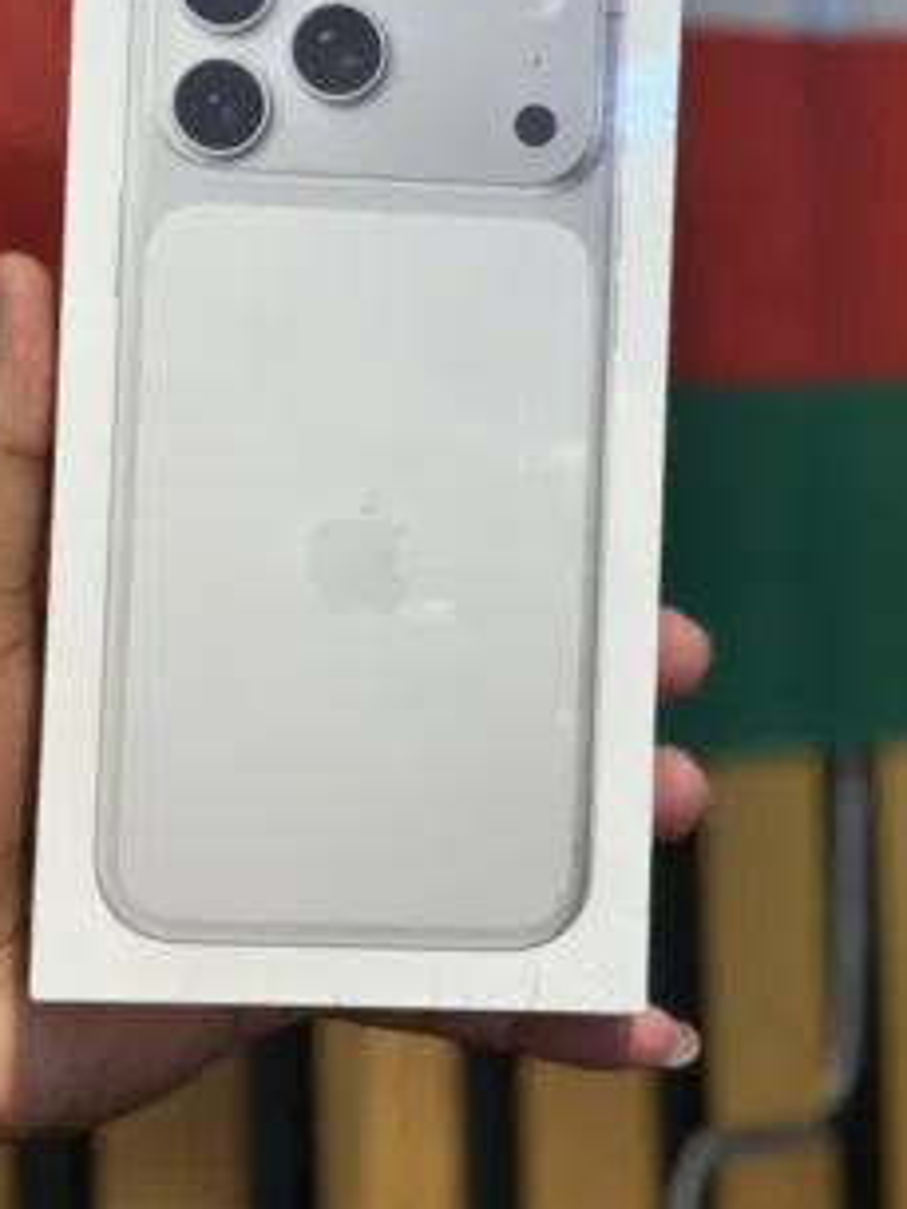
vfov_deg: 30.6
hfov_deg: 23.3
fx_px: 2199
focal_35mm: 63
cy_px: 456
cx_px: 384
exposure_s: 1/546
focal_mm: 6.86
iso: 80
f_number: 1.78
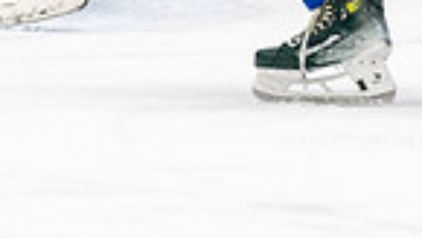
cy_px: -191
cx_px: -31
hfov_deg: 1.9
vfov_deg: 1.1
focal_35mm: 1119
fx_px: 12538
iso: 3200
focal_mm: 200
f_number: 2.8
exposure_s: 1/1250
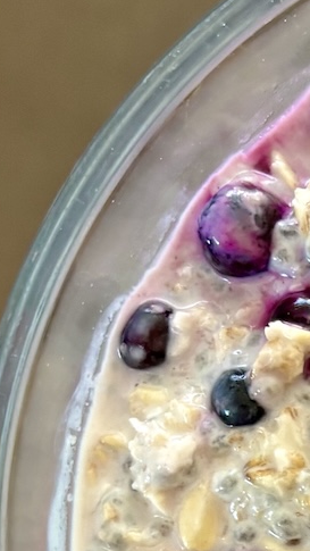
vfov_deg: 19.1
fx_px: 1592
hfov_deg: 10.0
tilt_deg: -83.9
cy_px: 542
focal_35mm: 109
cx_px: 687
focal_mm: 5.96
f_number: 1.6
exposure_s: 1/60
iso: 160
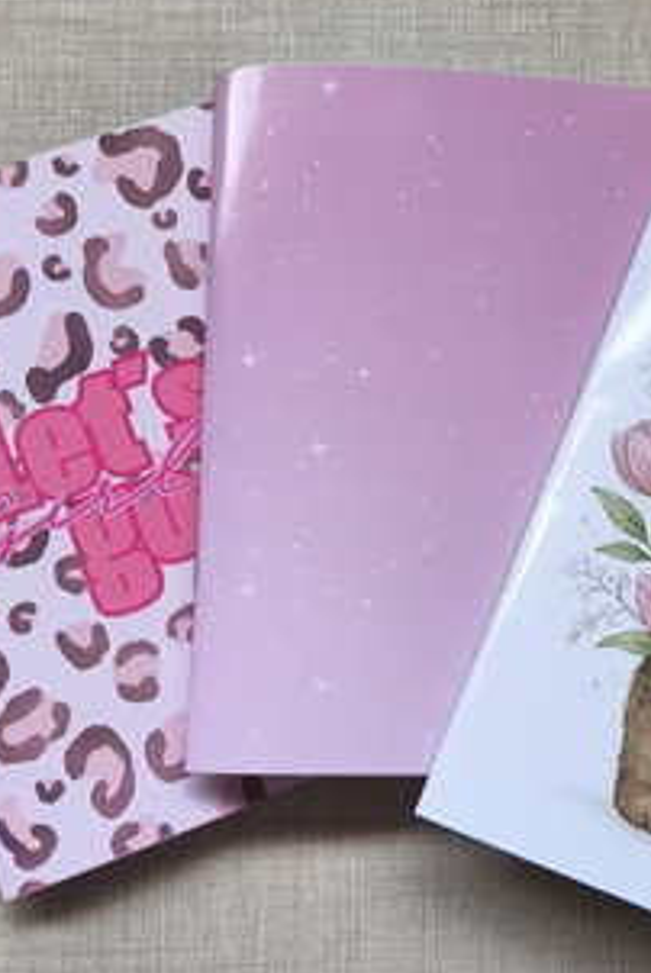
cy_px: 504
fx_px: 1488
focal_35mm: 55
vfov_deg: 36.2
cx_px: 500
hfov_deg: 24.4
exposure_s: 1/99.9
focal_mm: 6.18
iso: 320
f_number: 1.65
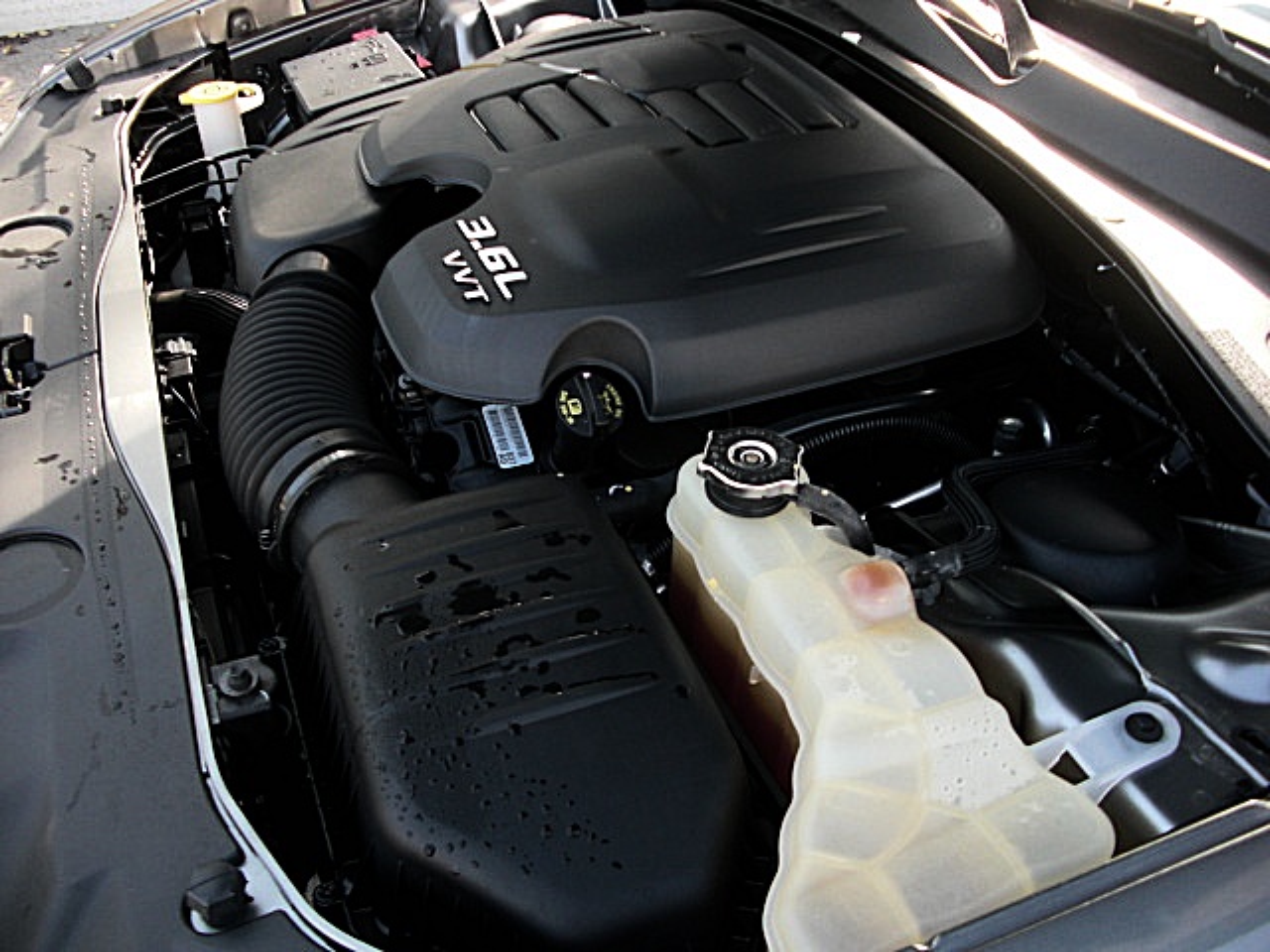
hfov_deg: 51.4
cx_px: 635
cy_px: 476
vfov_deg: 39.7
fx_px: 1321
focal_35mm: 36
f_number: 2.8
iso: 100
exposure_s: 1/125
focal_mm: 6.3
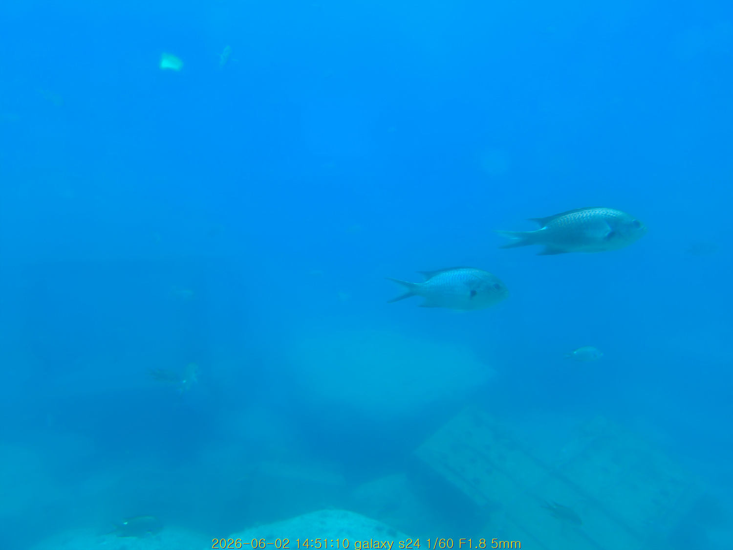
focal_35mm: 23
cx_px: 366
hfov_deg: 73.9
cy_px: 275
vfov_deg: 58.9
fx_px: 487
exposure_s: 1/60
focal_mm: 5.4
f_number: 1.8
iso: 32
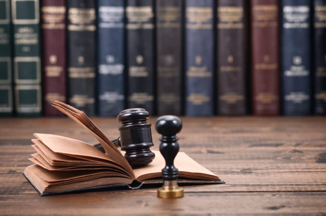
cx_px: 163
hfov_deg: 16.1
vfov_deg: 10.7
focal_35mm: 128
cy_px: 108
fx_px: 1152
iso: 100
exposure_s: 1/250
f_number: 3.2
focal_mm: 85
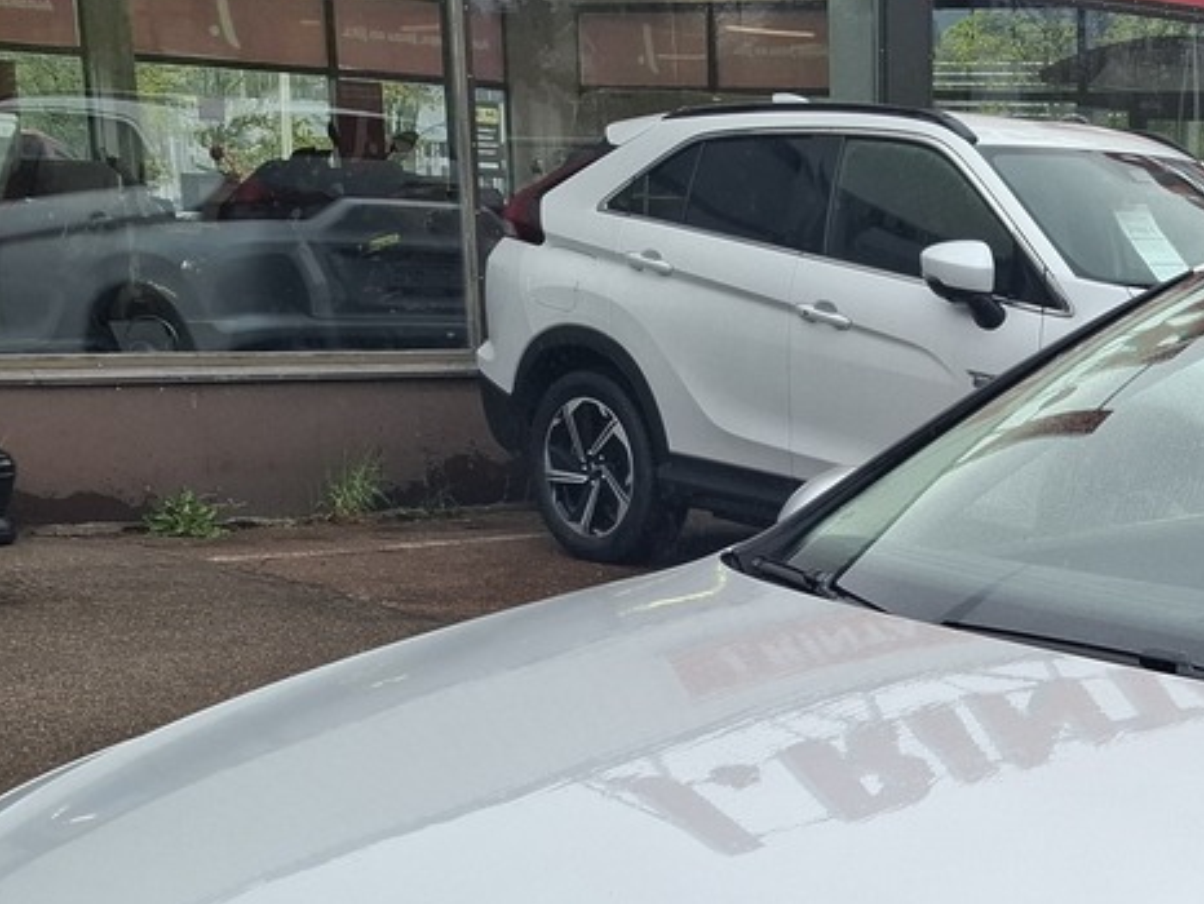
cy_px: 1067
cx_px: 1188
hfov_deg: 26.0
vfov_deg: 19.6
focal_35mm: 71
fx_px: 2471
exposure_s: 1/528
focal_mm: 5.54
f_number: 1.8
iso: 50
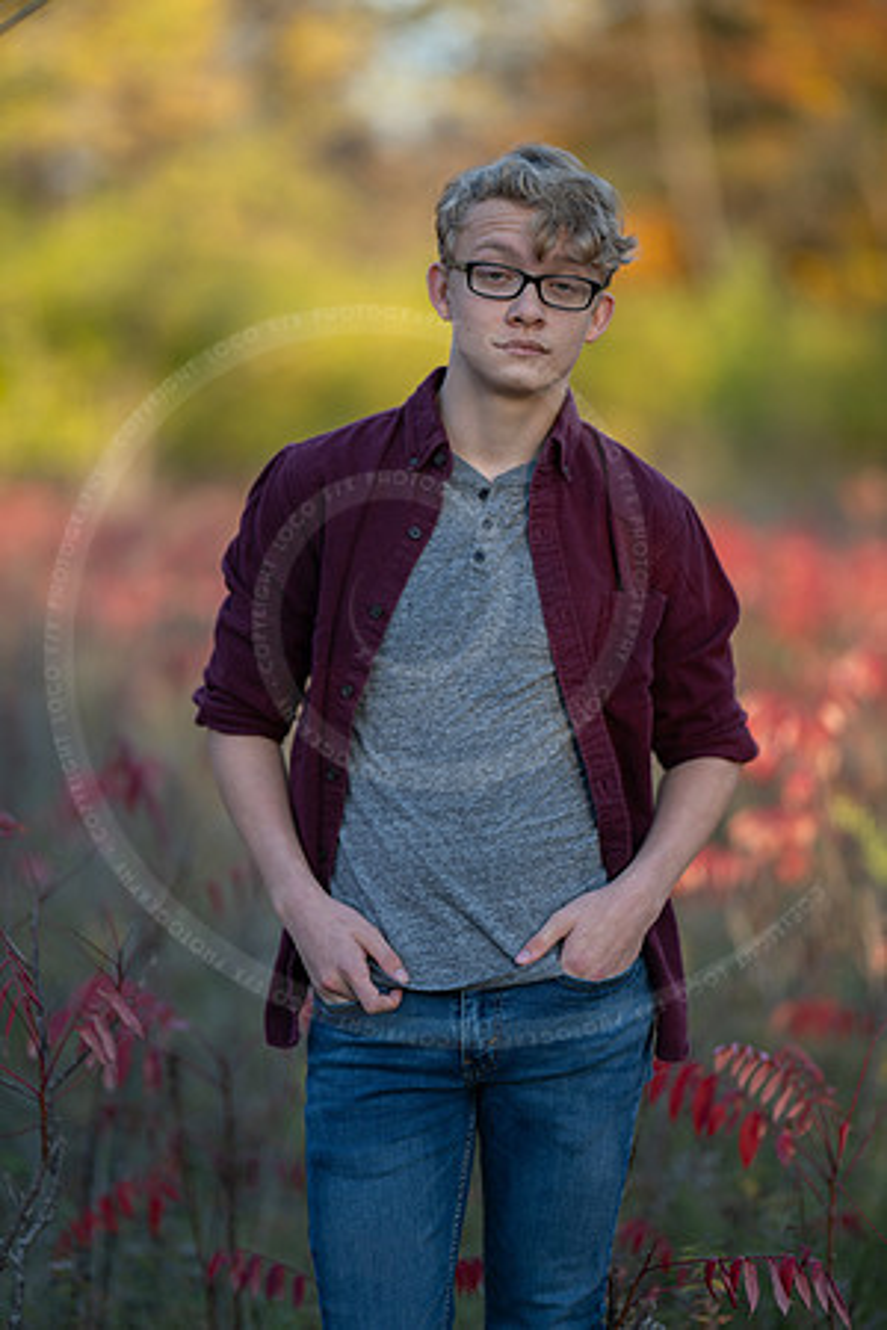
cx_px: 444
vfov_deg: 23.9
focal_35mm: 85
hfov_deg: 16.1
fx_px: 3141
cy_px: 665
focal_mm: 85
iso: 160
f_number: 1.2
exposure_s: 1/2000
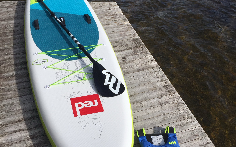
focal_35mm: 42
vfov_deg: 30.4
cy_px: 90
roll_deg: +0.2
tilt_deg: -39.6
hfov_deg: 47.2
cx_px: 120
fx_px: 270
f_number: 2.2
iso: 32
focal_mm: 4.15
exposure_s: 1/3300
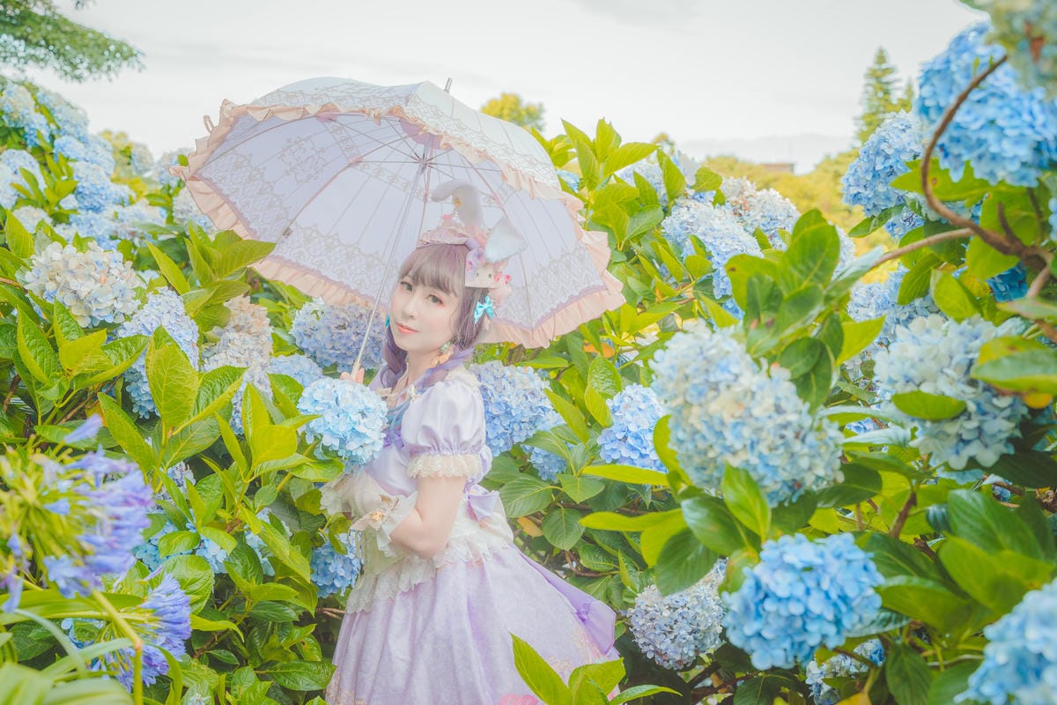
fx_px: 1497
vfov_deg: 26.5
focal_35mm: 51
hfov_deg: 38.9
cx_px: 528
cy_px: 352
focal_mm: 51
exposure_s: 1/200
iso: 320
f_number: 5.6
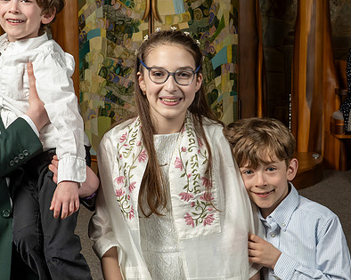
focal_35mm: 74
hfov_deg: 25.7
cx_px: 140
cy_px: 131
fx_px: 769
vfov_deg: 20.7
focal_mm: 26
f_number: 8
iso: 640
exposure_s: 1/200
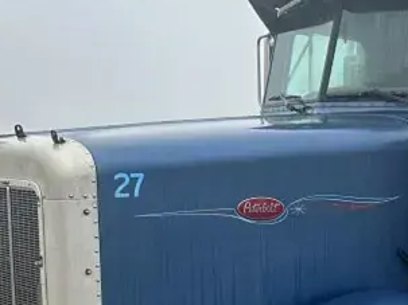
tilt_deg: -7.6
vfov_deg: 19.0
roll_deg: +1.0
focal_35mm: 76
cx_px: 415
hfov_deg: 24.4
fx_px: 895
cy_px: 273
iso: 80
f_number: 1.78
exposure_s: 1/1321
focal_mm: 6.86
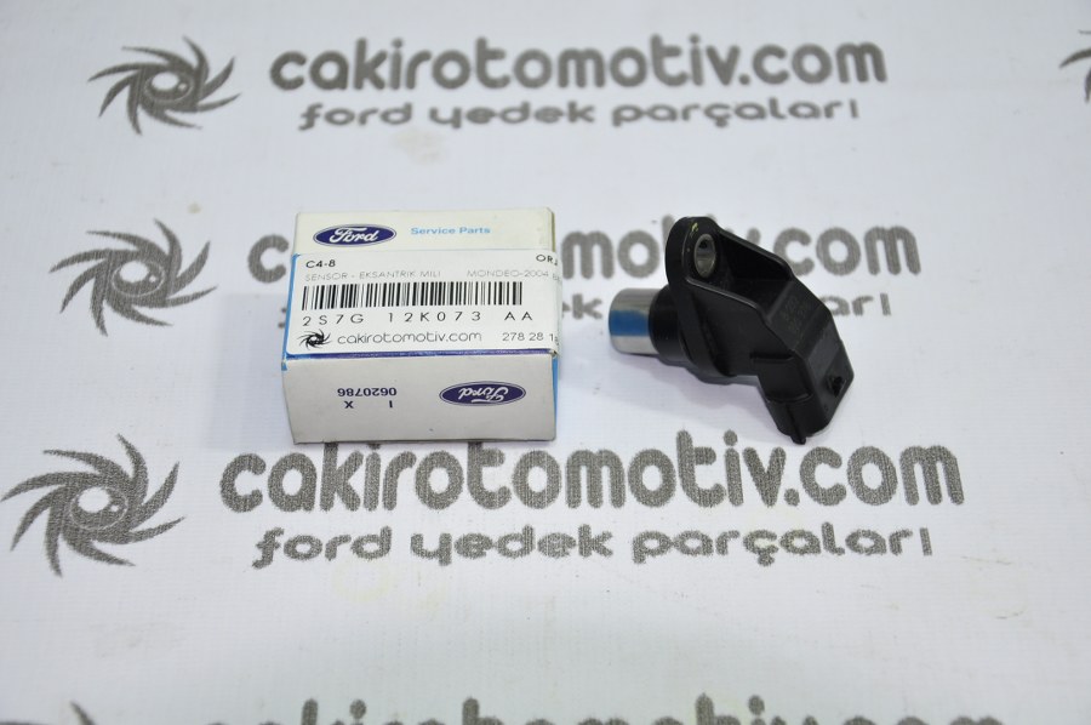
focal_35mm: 75
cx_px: 546
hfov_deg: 27.0
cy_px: 362
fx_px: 2270
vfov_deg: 18.1
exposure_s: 1/30
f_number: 5
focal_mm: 50
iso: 200
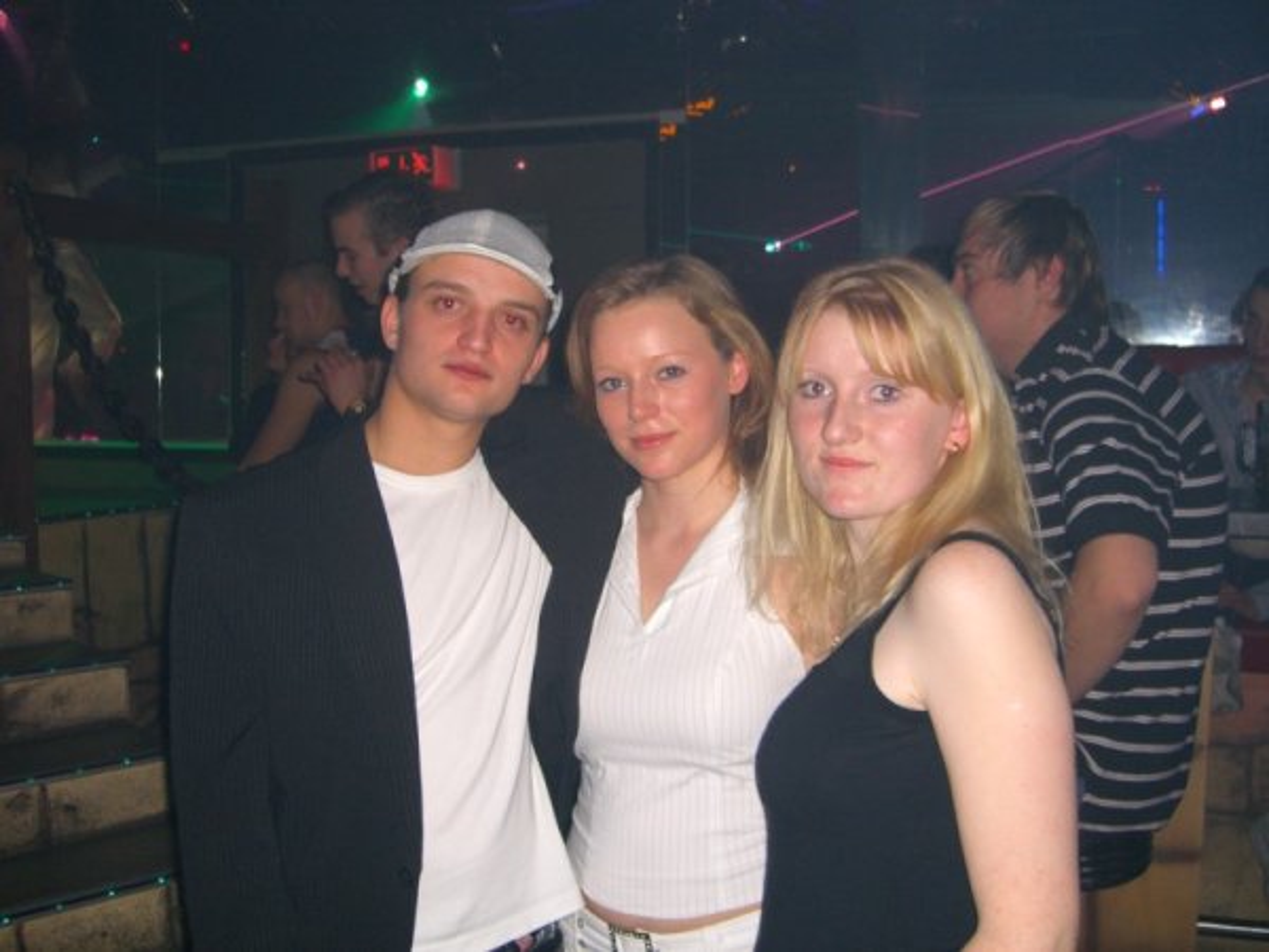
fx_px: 1393
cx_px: 634
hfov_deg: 49.0
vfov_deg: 37.7
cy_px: 476
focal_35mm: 38
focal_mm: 7.9
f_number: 2.8
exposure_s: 1/60
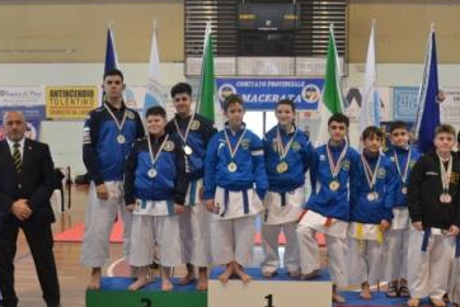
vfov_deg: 26.0
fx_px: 665
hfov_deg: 38.1
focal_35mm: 52
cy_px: 159
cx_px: 248
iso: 400
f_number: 4
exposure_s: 1/25
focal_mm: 28
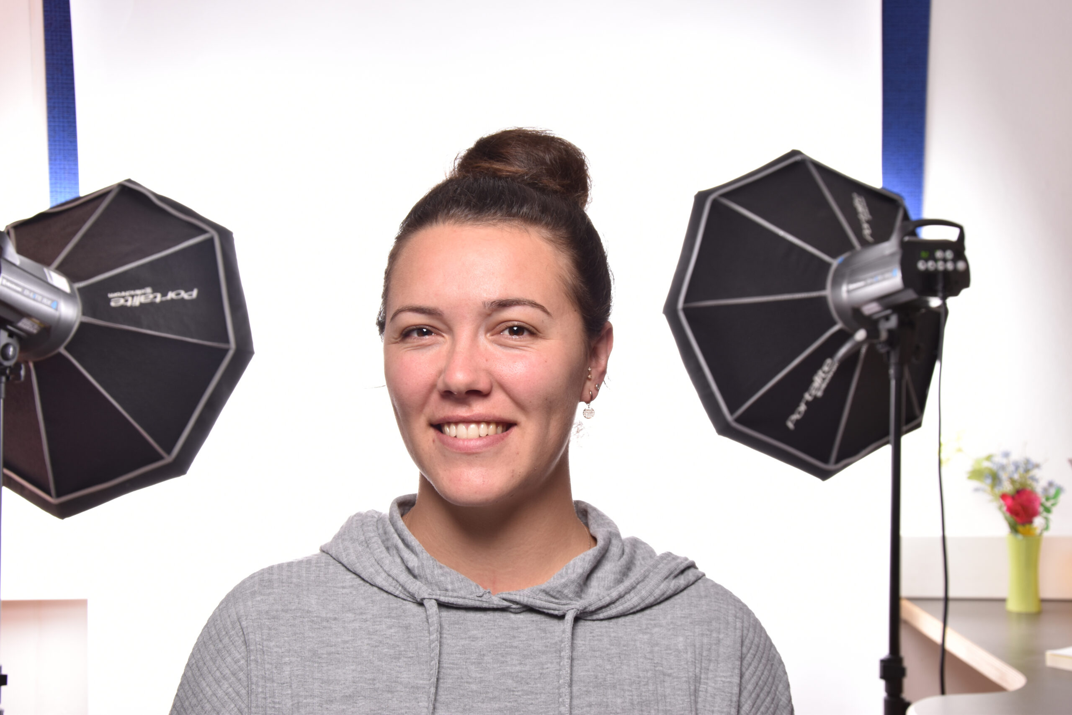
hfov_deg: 33.4
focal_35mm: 60
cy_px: 358
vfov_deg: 22.6
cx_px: 536
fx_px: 1787
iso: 200
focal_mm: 40
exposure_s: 1/125
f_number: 6.3
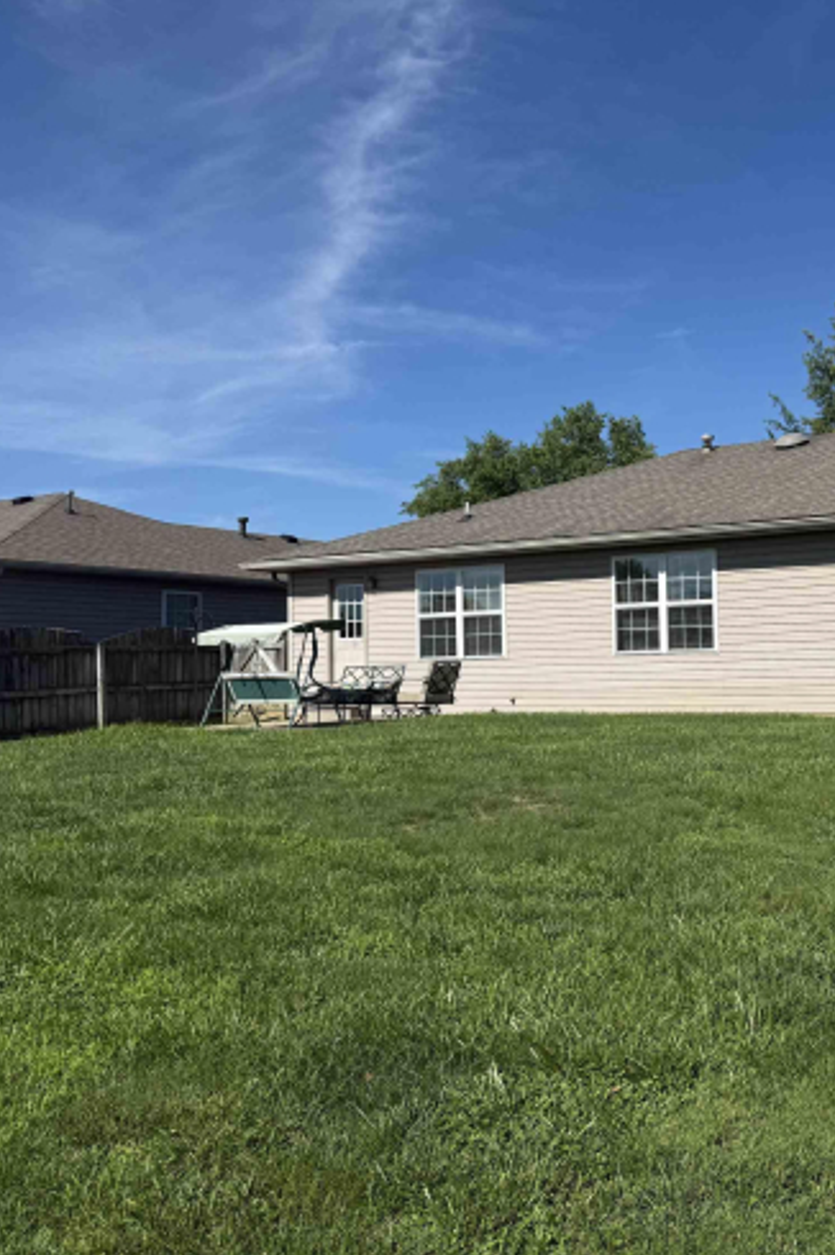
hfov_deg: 36.7
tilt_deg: +4.2
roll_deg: +1.1
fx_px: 1184
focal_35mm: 34
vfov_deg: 55.8
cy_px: 620
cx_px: 731
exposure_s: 1/5714
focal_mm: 6.76
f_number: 1.78
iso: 80
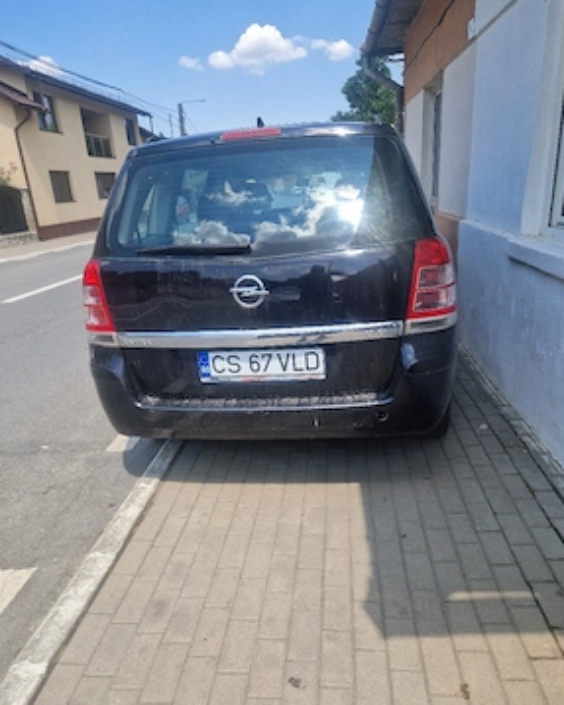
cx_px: 293
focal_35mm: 25
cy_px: 379
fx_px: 522
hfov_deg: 56.8
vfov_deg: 68.0
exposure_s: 1/833
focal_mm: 5.4
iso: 50
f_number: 1.8
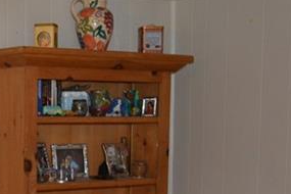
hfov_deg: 20.2
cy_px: 246
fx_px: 784
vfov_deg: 13.6
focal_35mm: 97
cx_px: -16
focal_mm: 18
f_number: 3.5
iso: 720
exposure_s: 1/60
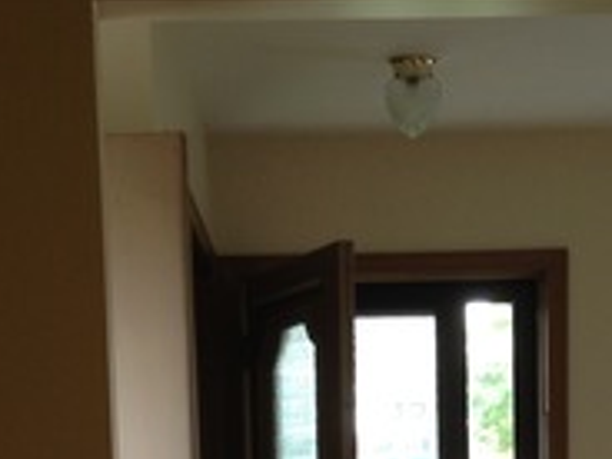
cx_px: 373
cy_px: 762
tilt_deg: -8.2
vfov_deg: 12.1
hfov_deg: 17.1
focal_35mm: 115
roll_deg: +1.2
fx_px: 2033
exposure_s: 1/30
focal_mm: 4.12
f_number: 2.4
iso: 50
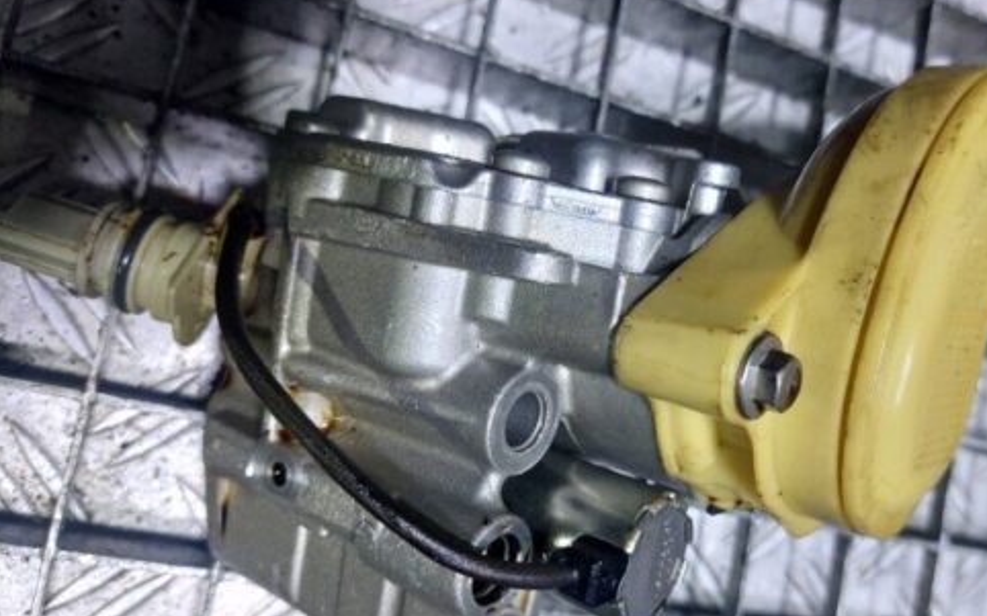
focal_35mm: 33
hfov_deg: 57.5
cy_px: 334
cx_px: 610
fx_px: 887
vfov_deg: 38.3
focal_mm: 5.23
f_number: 1.8
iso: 125
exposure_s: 1/50
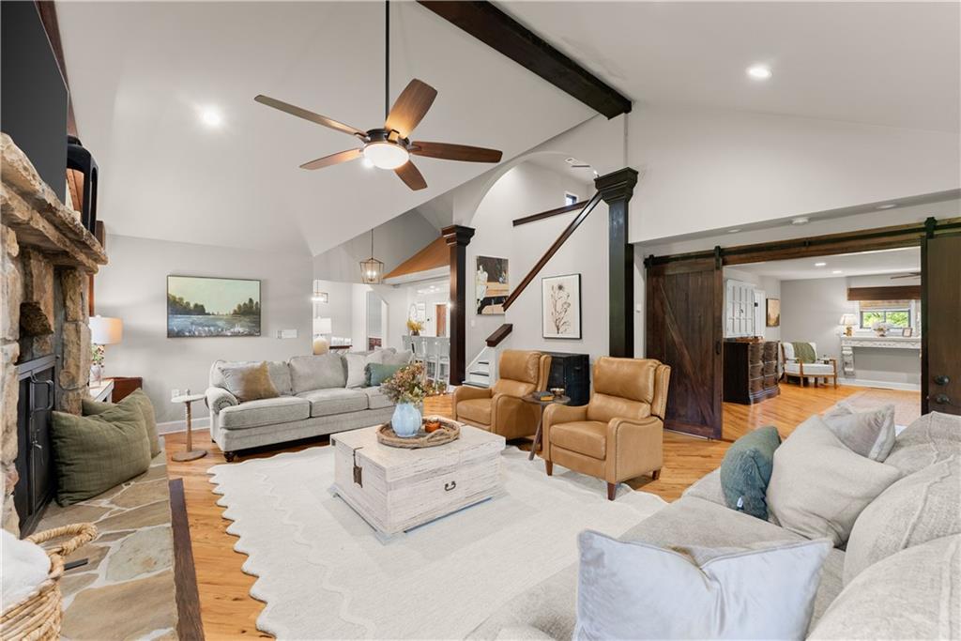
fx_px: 374
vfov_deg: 81.2
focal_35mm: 14
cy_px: 320
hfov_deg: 104.2
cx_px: 480
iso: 800
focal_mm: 14
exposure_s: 1/4
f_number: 7.1
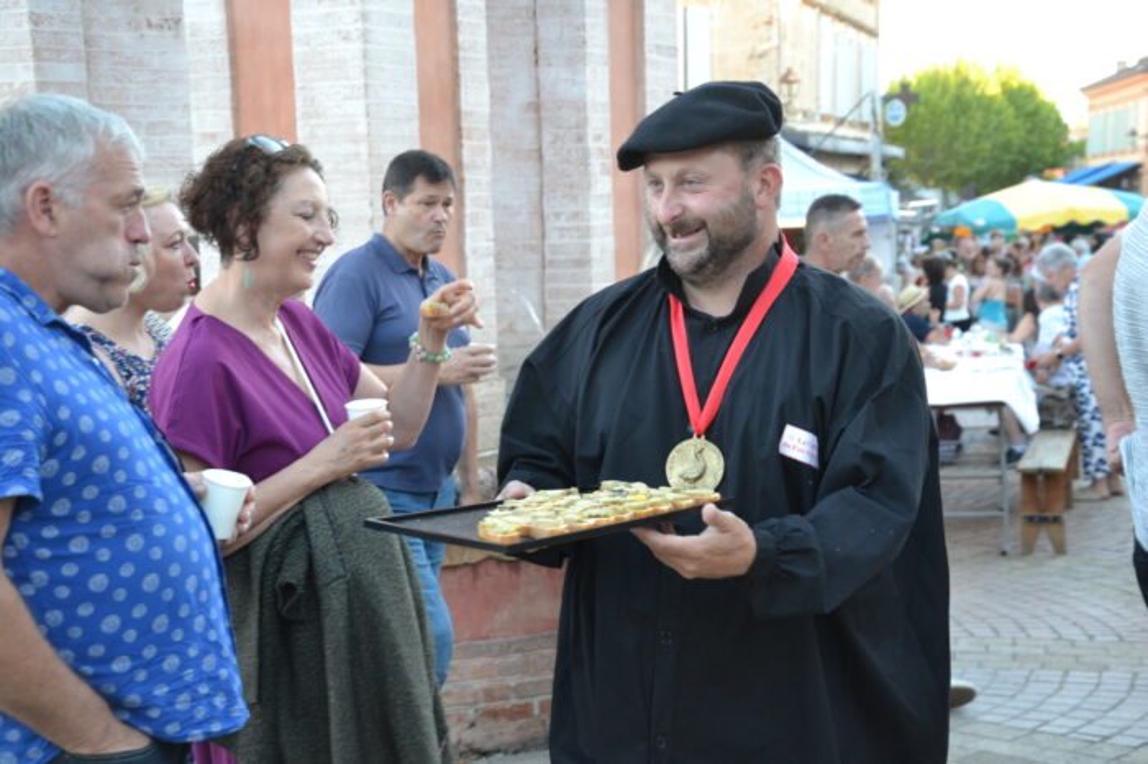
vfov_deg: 21.5
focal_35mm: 63
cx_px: 574
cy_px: 382
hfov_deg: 31.9
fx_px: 2008
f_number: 4.8
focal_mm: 42
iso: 560
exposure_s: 1/60
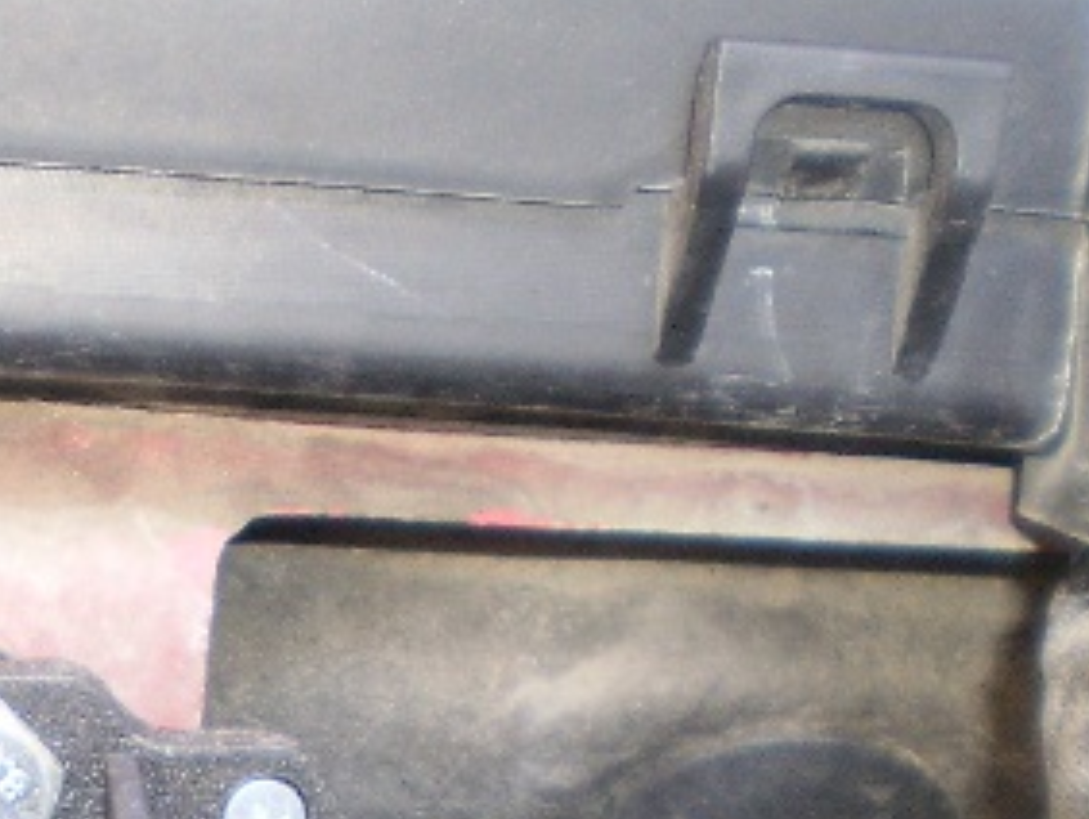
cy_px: 1147
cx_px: -4
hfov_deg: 18.7
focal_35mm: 102
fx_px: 3212
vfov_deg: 13.8
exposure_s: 1/30
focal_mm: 6.3
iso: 125
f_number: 3.1
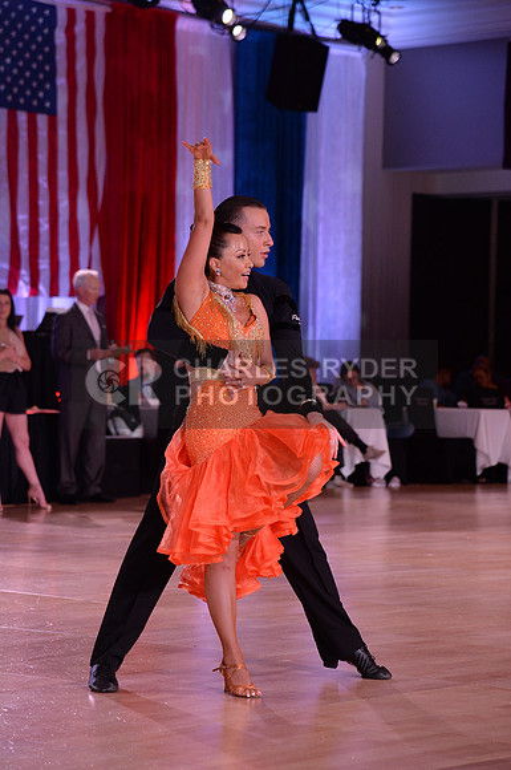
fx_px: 2562
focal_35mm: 120
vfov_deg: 17.1
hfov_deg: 11.4
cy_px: 385
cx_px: 256
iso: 2000
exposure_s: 1/250
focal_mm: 120
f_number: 5.6
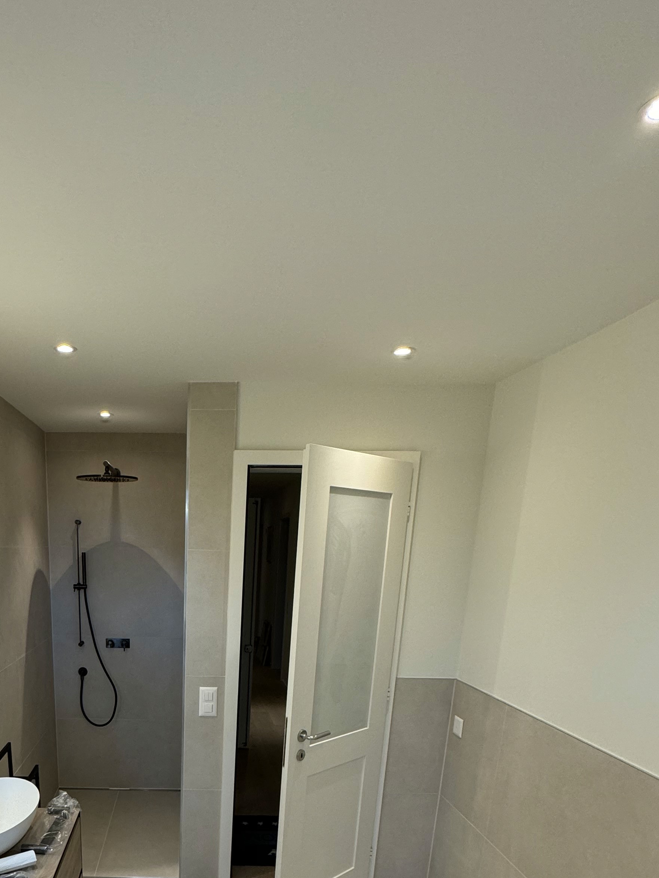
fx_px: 609
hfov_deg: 54.4
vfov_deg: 65.2
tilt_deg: -13.3
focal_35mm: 24
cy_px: 702
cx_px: 171
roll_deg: -0.9
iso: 160
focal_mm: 2.22
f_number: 2.2
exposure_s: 1/98
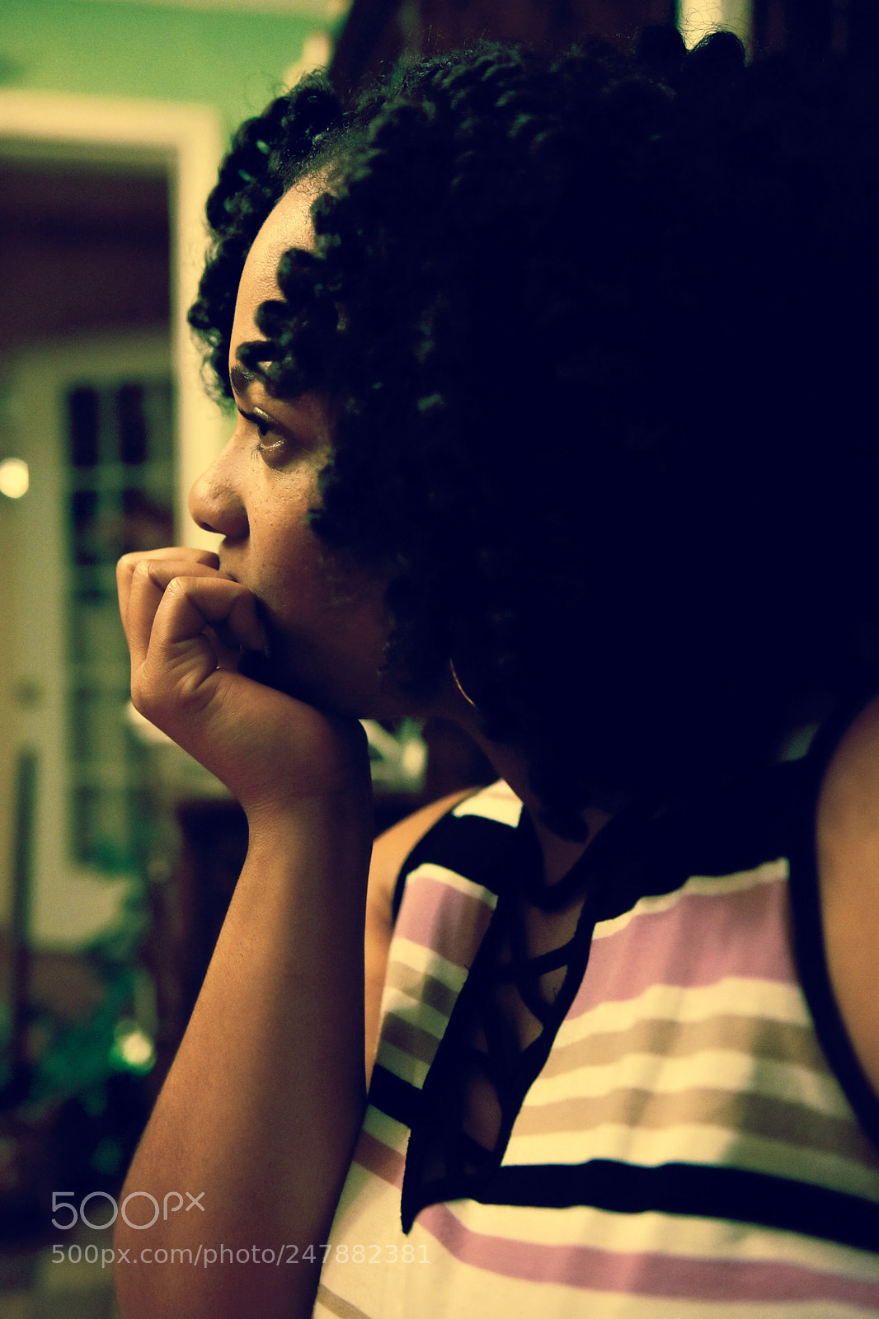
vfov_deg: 49.6
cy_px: 660
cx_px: 440
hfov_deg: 34.2
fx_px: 1429
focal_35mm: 39
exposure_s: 1/250
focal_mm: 26
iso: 1000
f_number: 1.8
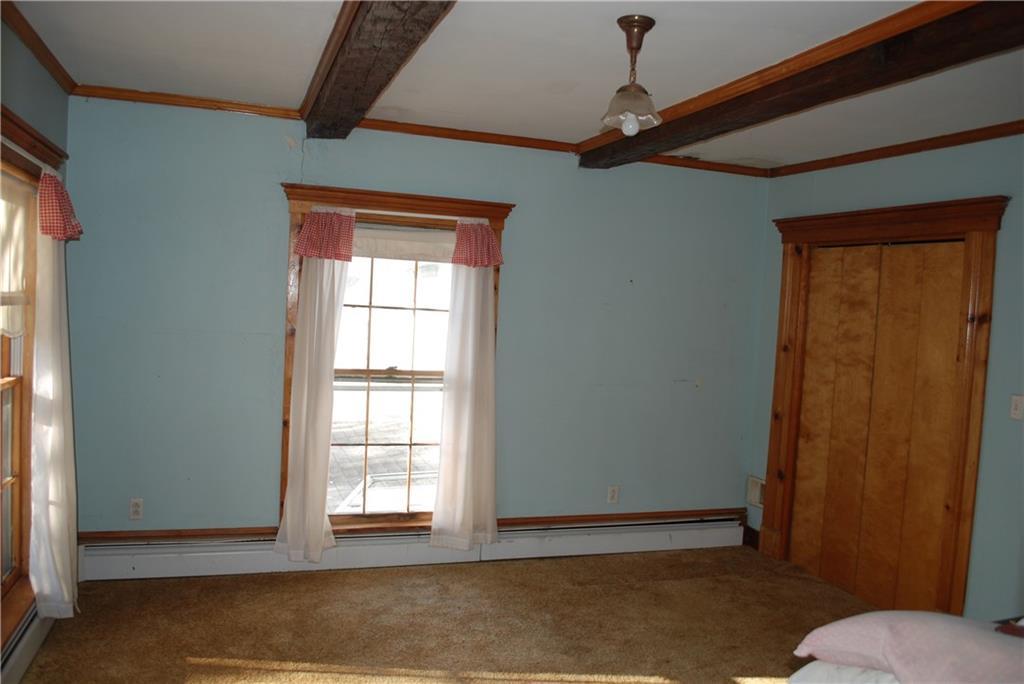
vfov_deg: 48.0
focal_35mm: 27
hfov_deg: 67.4
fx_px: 768
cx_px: 512
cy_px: 342
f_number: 3.5
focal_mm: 18
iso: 200
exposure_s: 1/125
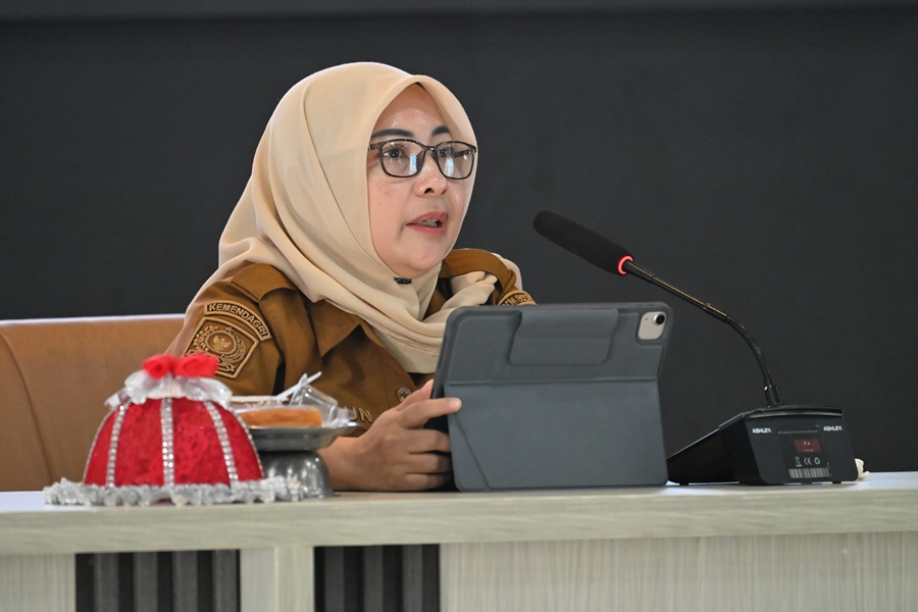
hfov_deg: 3.7
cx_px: 459
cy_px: 306
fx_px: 14024
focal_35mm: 550
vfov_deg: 2.5
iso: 9000
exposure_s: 1/125
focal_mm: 550
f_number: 6.3
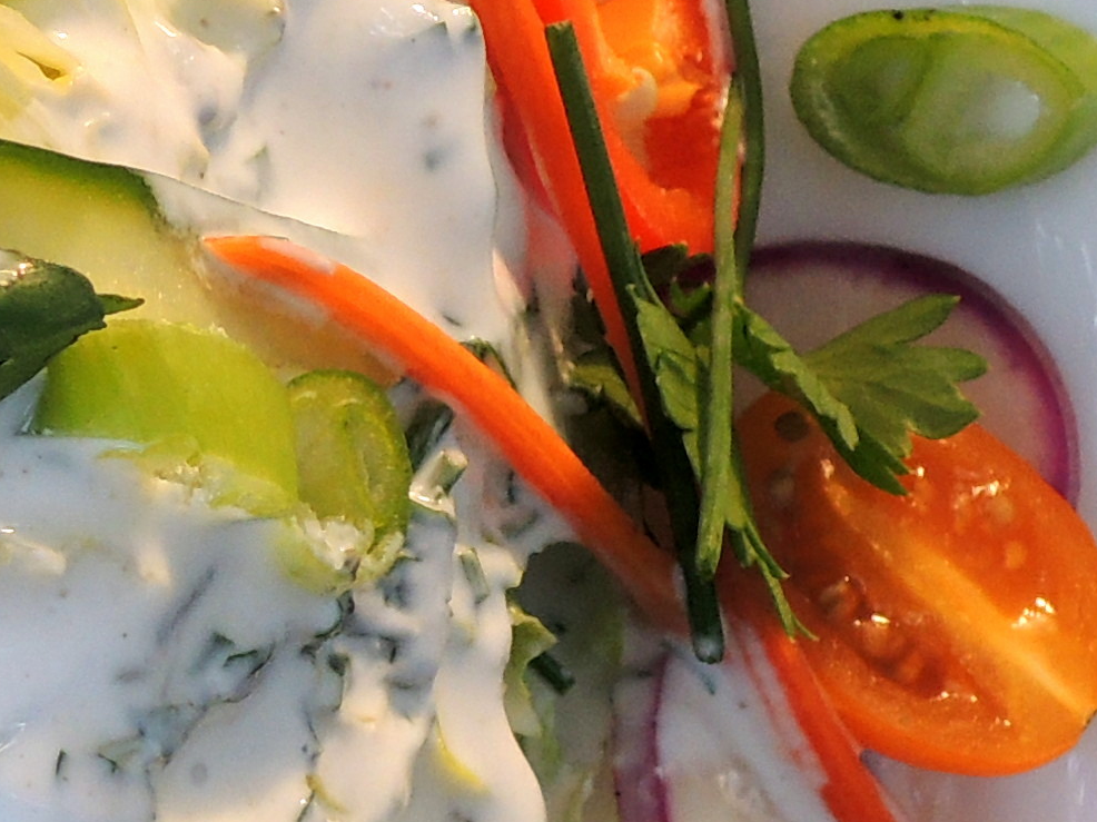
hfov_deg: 10.3
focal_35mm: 187
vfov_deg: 7.9
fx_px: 5925
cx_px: -348
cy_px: 597
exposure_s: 1/50
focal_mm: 7.2
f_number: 3.3
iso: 110
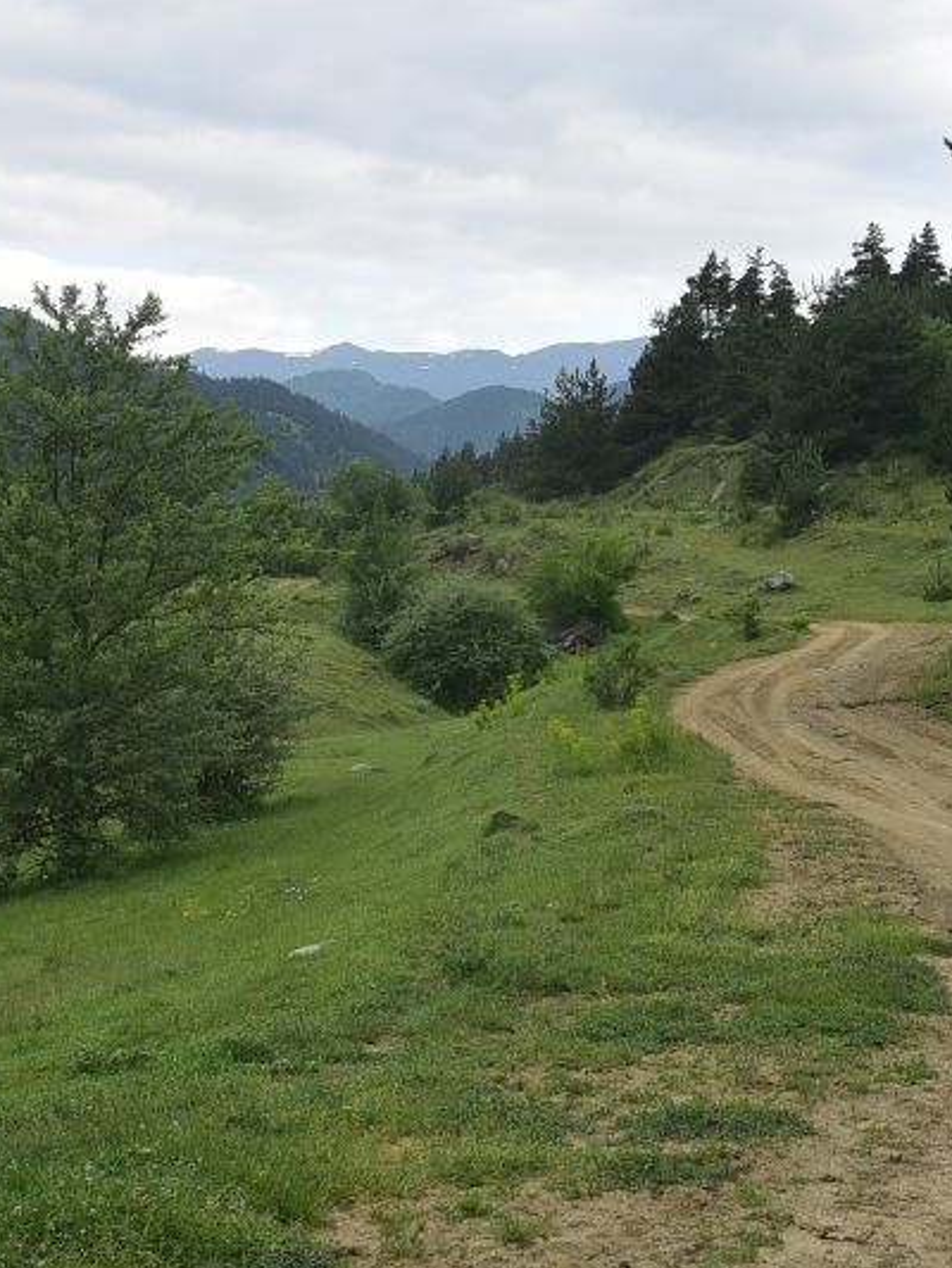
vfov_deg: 25.8
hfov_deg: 19.6
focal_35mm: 75
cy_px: 415
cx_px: 528
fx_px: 2749
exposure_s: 1/125
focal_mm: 32
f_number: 8
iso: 250
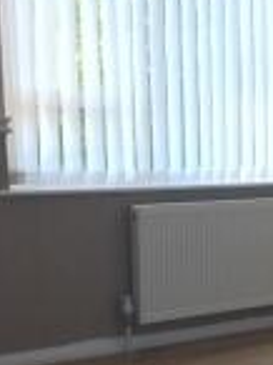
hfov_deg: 15.8
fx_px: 918
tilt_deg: -7.9
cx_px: 386
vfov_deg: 22.3
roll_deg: -1.1
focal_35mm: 87
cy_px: 271
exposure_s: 1/50
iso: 25
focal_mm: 4.15
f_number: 2.2
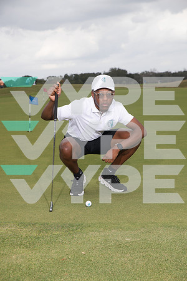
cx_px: 94
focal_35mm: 70
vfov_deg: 28.8
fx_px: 545
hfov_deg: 19.5
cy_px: 140
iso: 100
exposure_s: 1/320
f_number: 6.3
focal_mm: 70
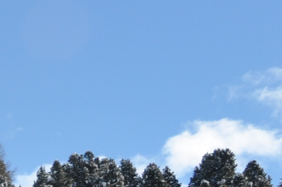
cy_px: 322
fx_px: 1870
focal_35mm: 239
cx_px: -574
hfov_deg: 7.5
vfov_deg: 5.7
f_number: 10
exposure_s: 1/400
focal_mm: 26
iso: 200
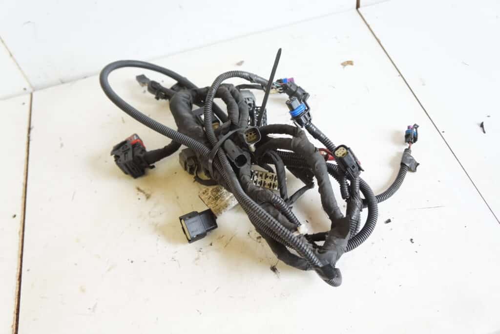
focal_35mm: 33
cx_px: 250
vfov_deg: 40.0
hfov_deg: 57.2
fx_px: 458
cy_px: 167
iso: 640
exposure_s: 1/60
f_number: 4
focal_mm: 22
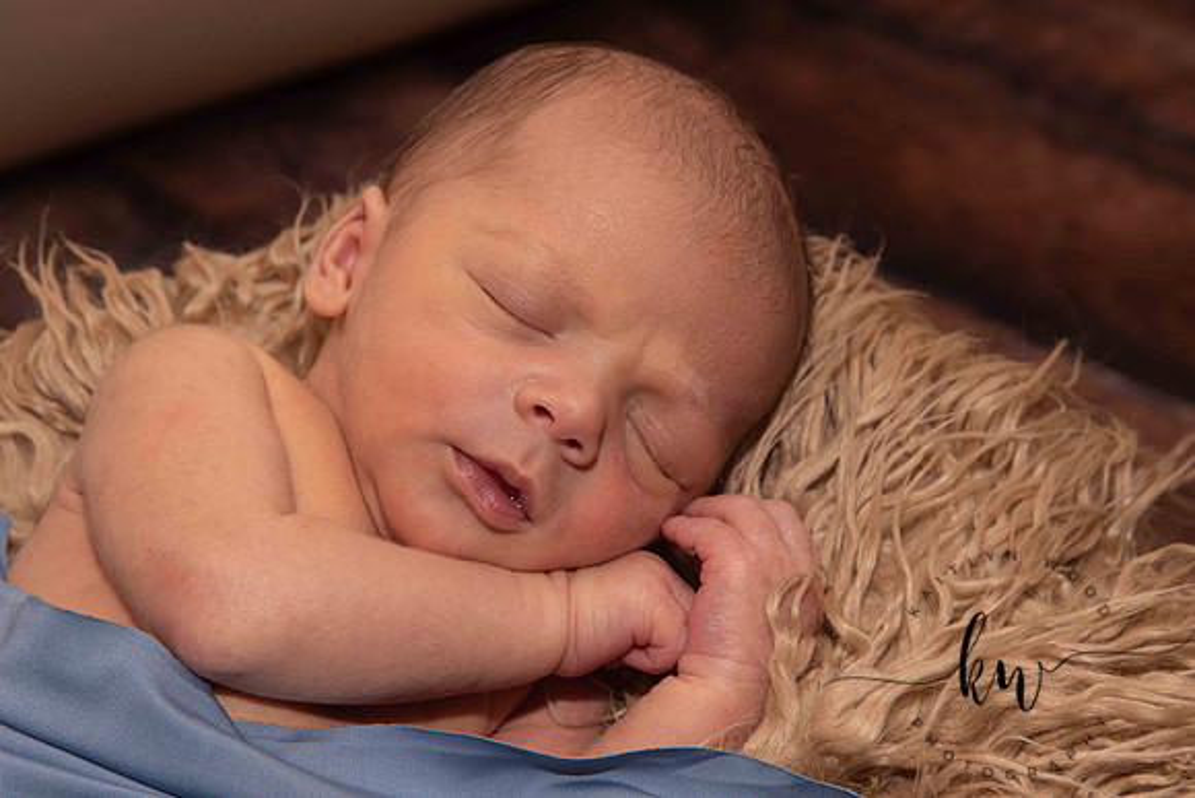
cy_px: 399
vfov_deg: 13.0
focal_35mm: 105
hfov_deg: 19.5
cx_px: 598
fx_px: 3486
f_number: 11
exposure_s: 1/200
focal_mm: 105
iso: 400
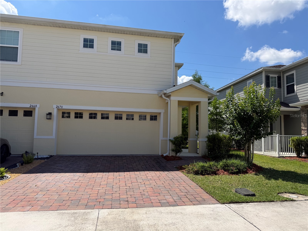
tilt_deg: +3.5
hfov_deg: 71.6
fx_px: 214
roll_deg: +0.4
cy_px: 116
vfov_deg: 56.8
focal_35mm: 24
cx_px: 154
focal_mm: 6.76
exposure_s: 1/5319
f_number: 1.78
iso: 80
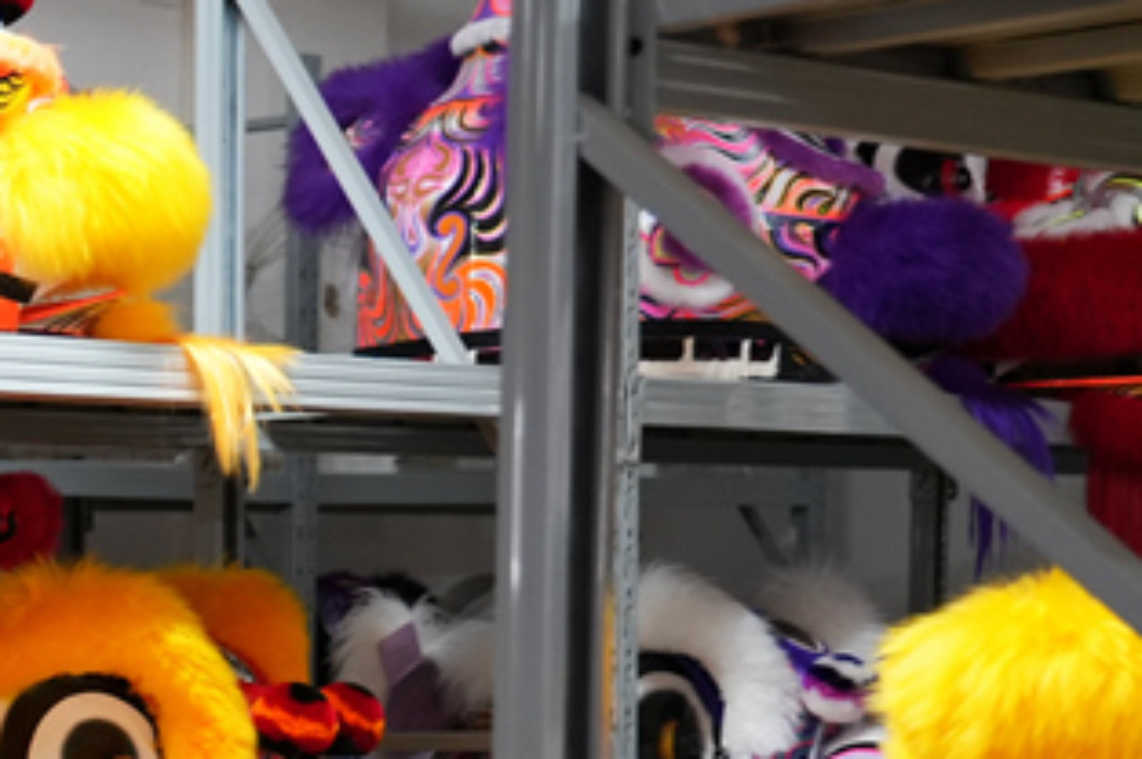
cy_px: 943
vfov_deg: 13.4
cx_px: -372
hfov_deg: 19.0
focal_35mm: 99
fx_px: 3137
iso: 1600
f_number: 4
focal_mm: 36
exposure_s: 1/40
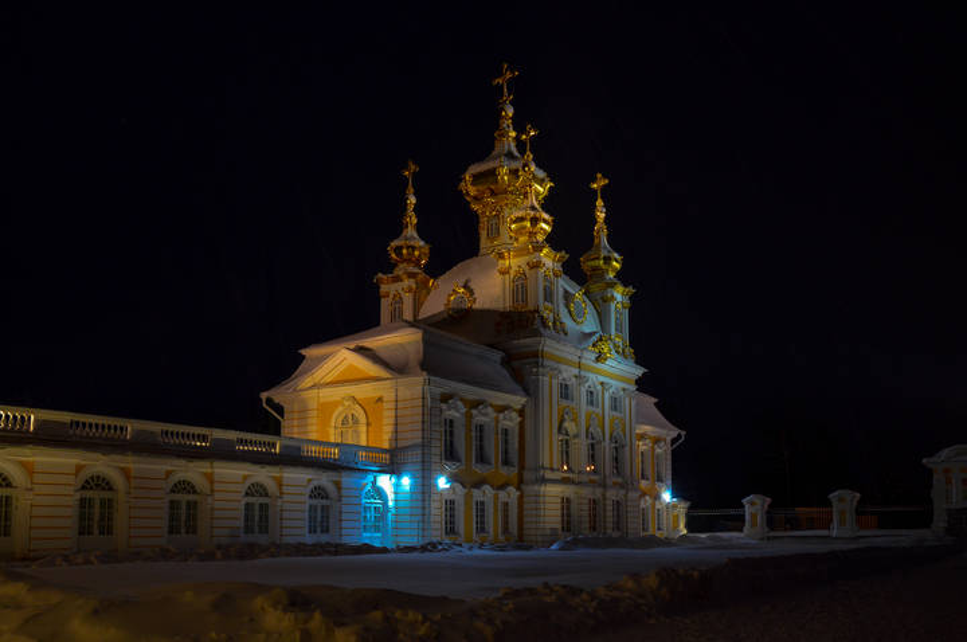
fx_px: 805
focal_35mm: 30
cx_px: 484
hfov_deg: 62.0
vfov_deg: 43.5
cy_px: 321
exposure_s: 1/10
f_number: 5.6
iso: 800
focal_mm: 20
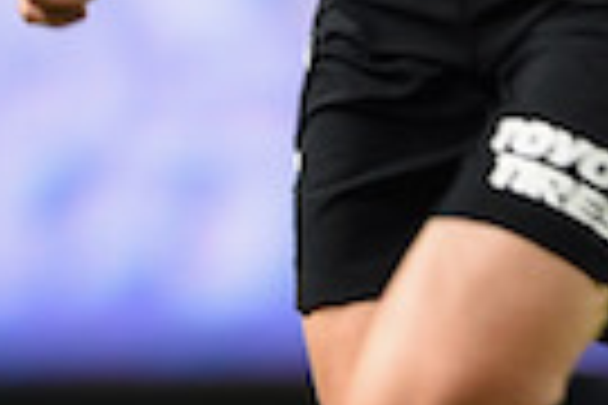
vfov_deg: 0.4
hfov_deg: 0.6
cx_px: 261
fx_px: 60187
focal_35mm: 3564
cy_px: -106
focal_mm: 600
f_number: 4
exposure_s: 1/640
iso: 2500
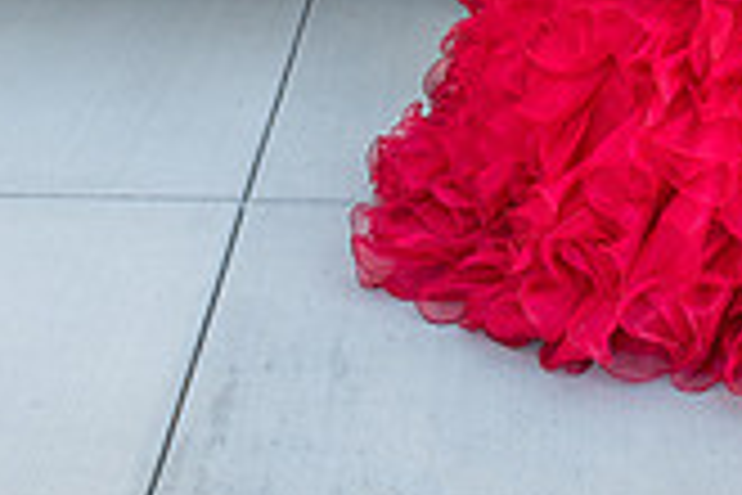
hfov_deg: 22.0
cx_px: 518
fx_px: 1896
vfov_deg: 13.6
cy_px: -344
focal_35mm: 92
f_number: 5
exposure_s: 1/200
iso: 400
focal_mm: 24
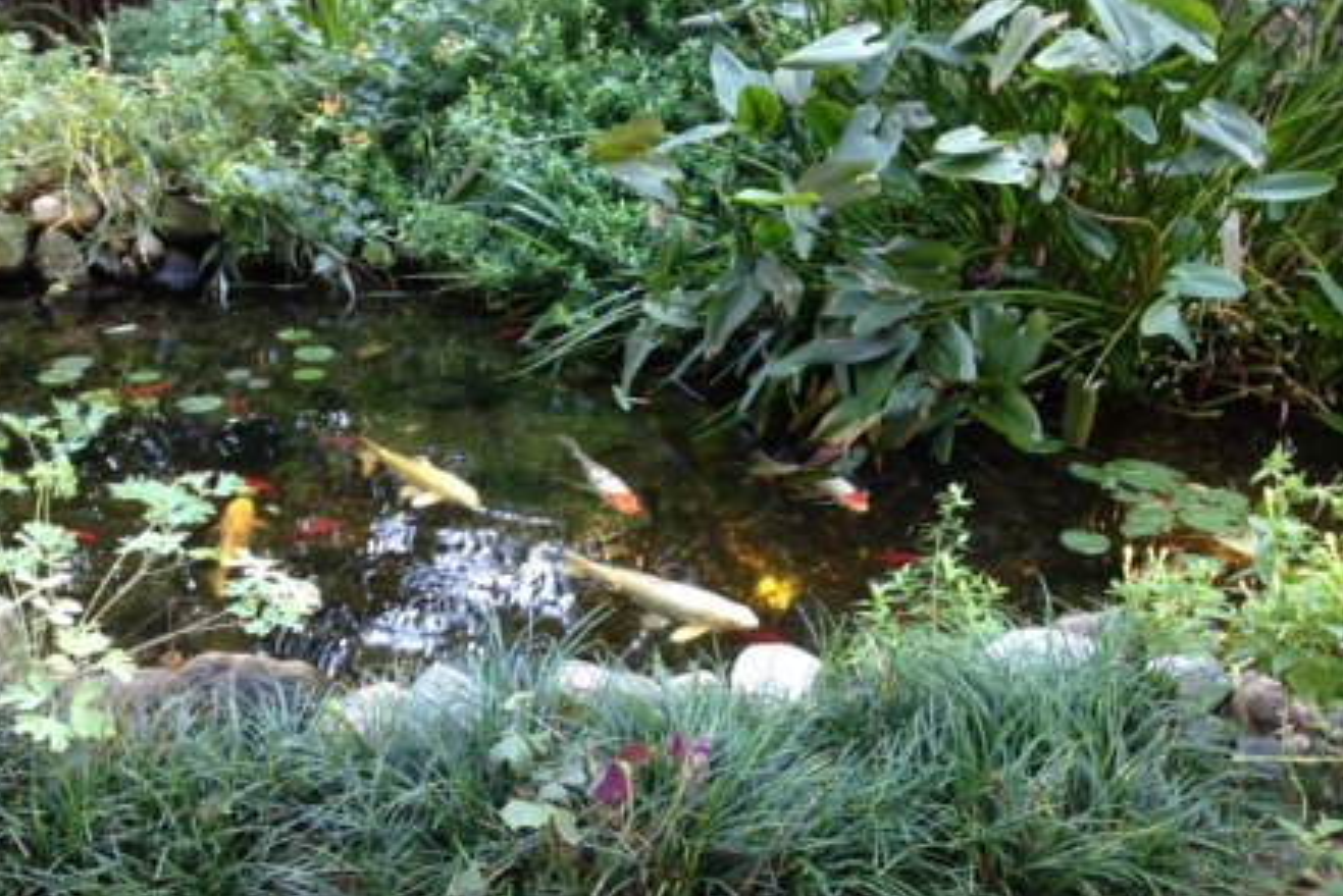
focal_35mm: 35
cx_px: 661
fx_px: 1306
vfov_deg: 37.9
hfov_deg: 54.4
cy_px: 462
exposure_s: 1/20
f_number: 2.4
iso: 200
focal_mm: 4.12
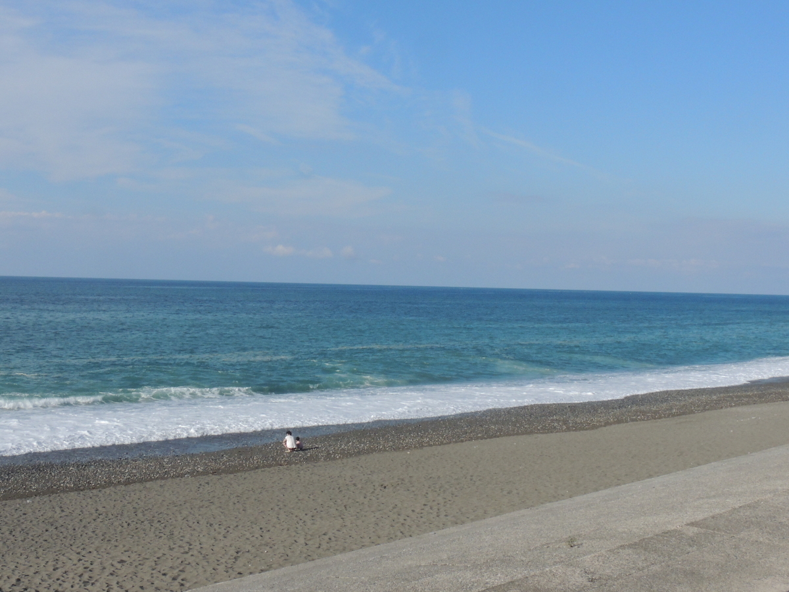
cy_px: 296
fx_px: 980
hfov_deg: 43.9
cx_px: 394
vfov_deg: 33.6
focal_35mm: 43
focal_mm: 7.6
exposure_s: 1/1600
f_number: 6.8
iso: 400
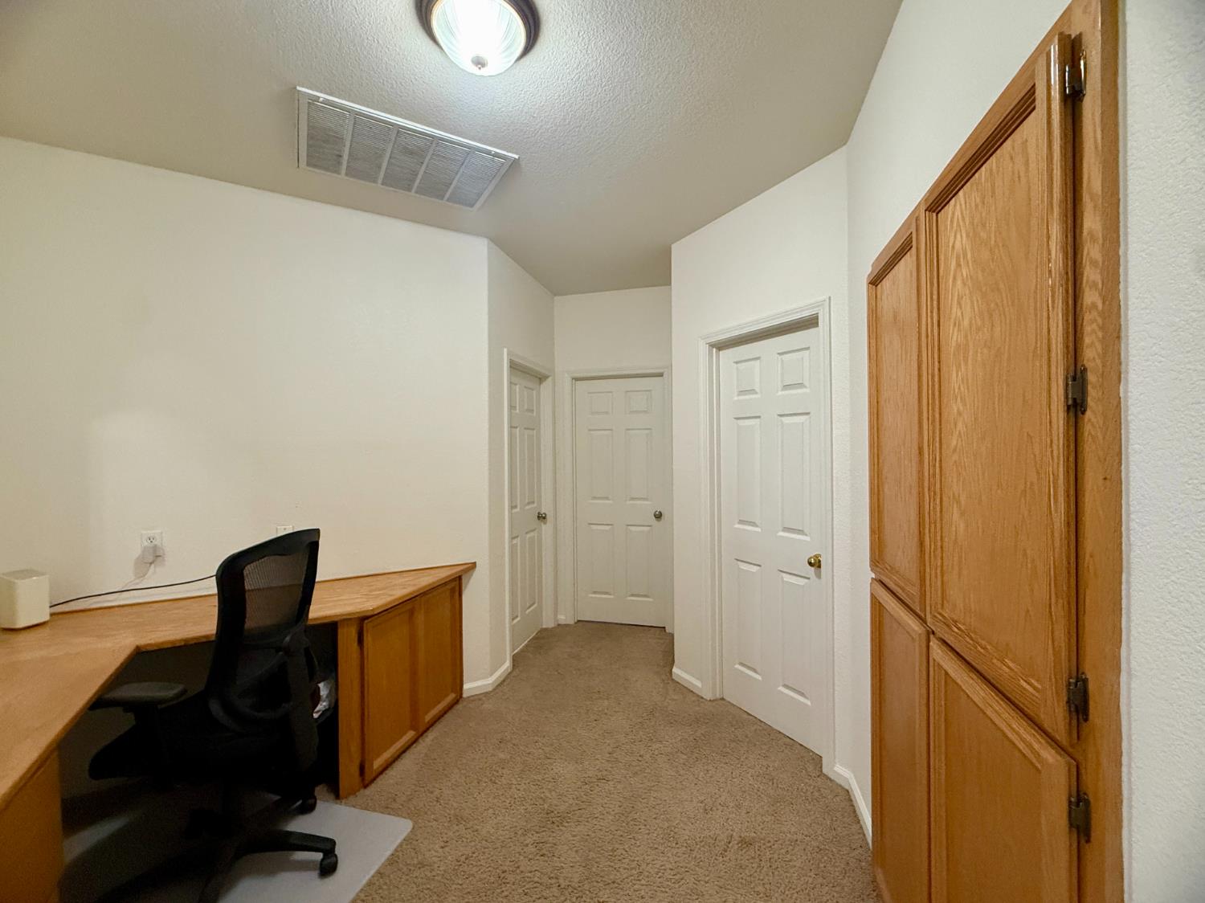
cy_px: 452
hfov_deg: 102.1
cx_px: 602
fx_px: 487
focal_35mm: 14
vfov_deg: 85.6
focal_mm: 2.22
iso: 400
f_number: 2.2
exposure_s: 1/60
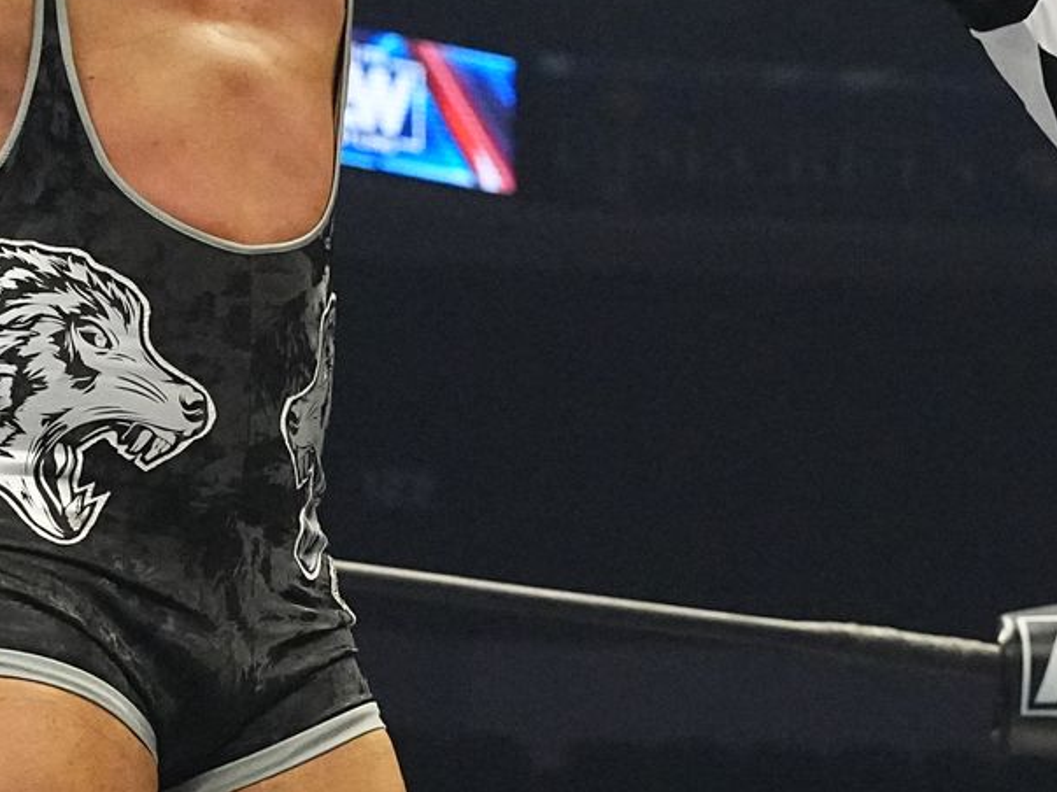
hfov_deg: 12.2
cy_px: 93
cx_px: 431
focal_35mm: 162
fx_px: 4946
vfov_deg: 9.1
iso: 8000
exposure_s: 1/1000
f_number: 3.5
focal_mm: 47
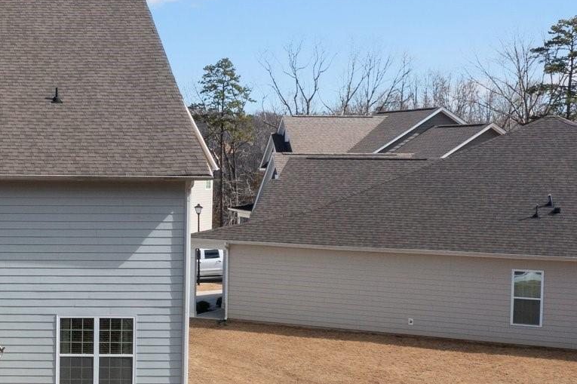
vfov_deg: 18.2
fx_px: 1201
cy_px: 216
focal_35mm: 75
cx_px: -135
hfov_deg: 24.2
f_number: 5
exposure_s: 1/640
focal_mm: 10.26
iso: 100
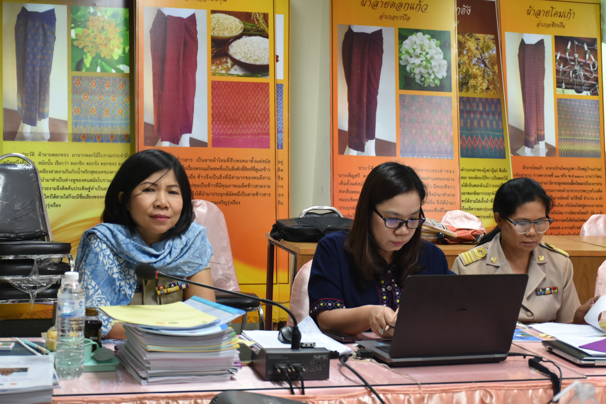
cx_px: 303
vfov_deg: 21.6
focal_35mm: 63
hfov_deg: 31.9
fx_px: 1060
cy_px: 202
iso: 800
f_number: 4.5
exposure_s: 1/40
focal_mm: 42
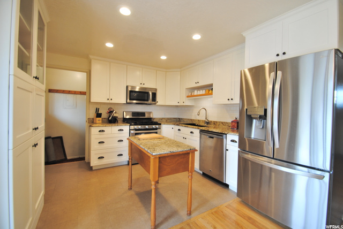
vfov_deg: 77.4
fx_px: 143
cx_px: 172
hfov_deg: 100.3
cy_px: 114
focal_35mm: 15
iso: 200
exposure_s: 1/40
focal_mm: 10
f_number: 3.5
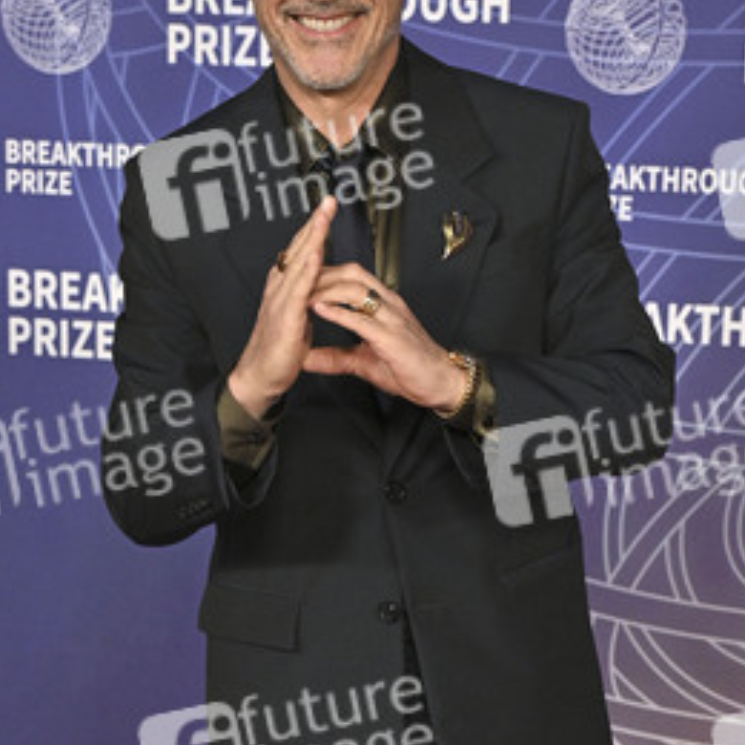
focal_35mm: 60
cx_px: 370
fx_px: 1461
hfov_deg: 28.6
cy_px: 315
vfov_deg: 28.6
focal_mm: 46
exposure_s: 1/320
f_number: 4
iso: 2000
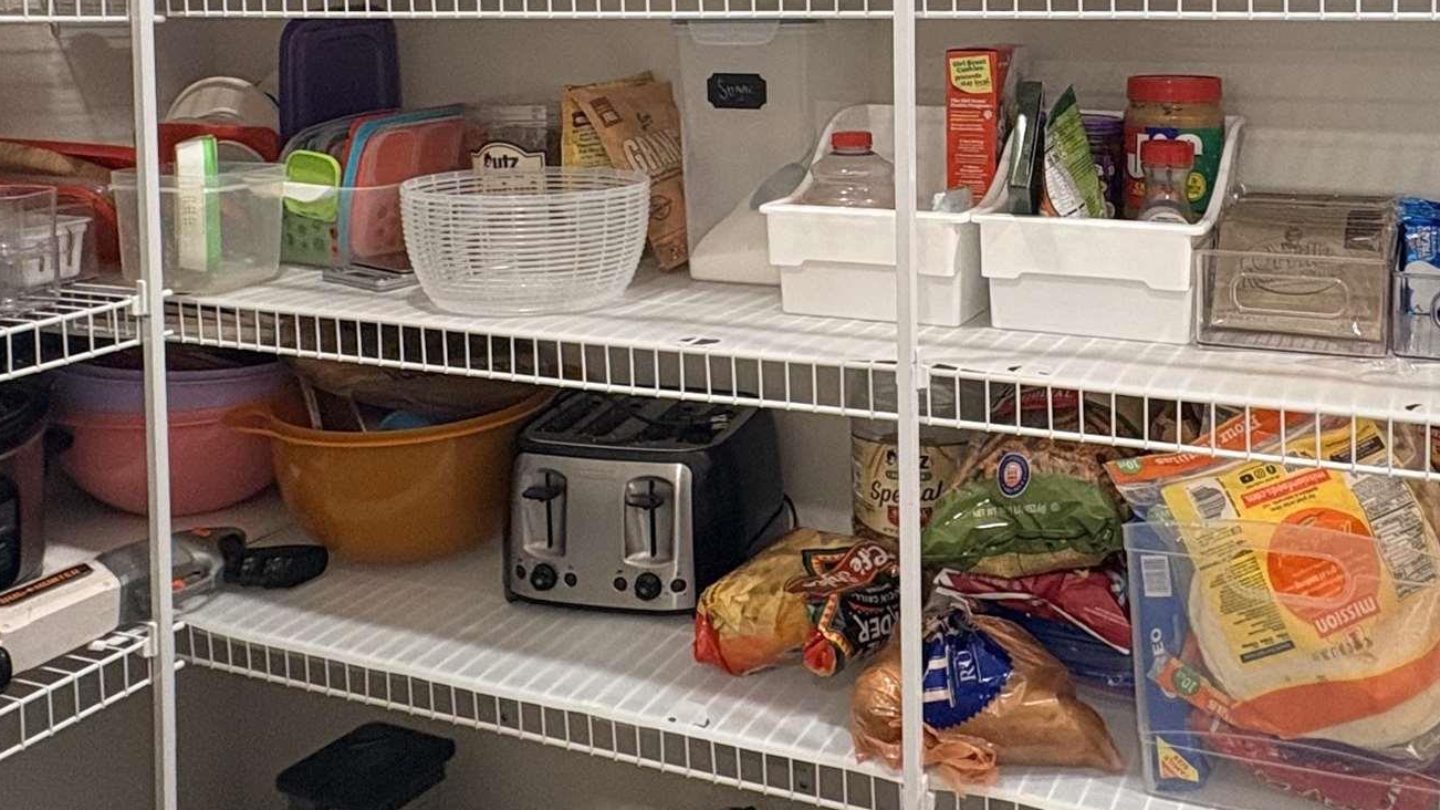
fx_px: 1374
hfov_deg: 54.2
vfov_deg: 31.6
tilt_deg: -2.5
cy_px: 111
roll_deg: +0.4
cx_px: 961
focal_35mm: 36
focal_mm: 2.22
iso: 200
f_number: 2.2
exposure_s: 1/60
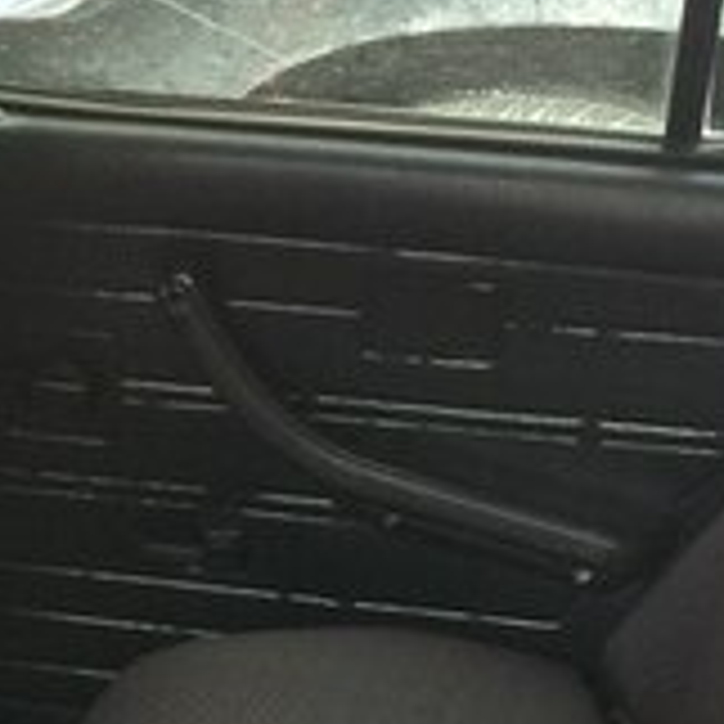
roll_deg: +0.9
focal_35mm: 105
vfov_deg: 15.5
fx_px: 2485
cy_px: 1014
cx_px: -103
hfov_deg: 16.0
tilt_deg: -31.8
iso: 50
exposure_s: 1/33
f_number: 2.2
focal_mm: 4.15
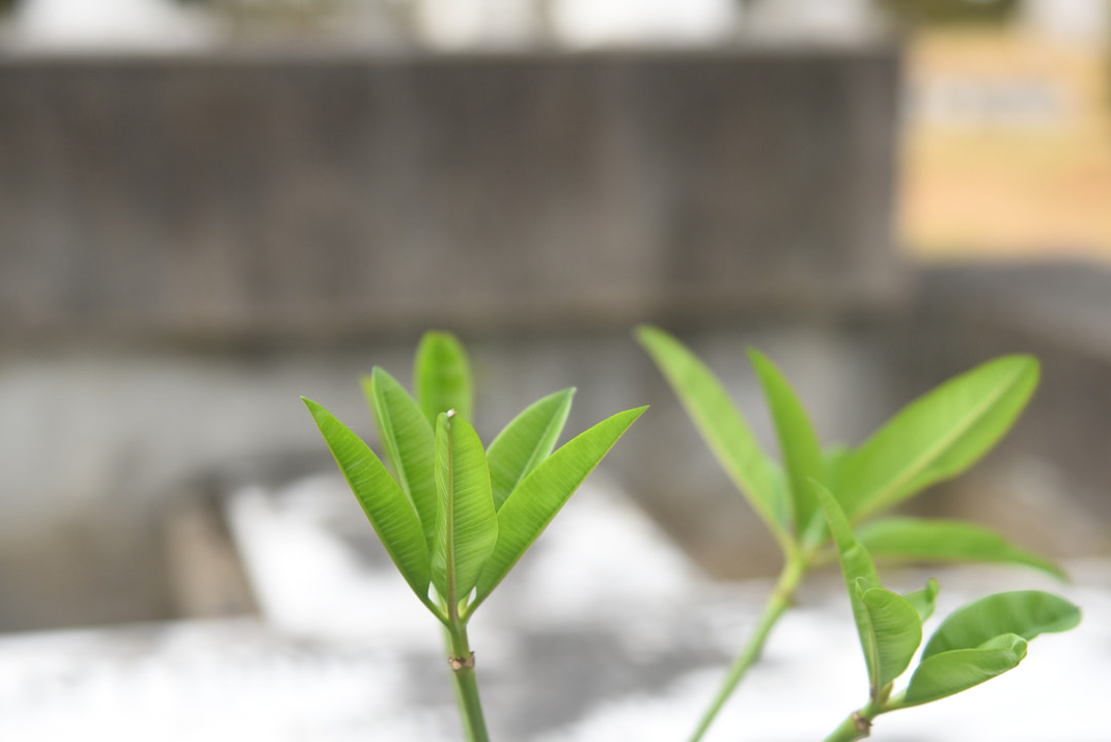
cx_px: 487
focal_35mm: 65
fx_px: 2007
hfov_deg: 30.9
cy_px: 497
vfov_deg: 20.9
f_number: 2.8
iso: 200
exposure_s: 1/1000
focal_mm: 34
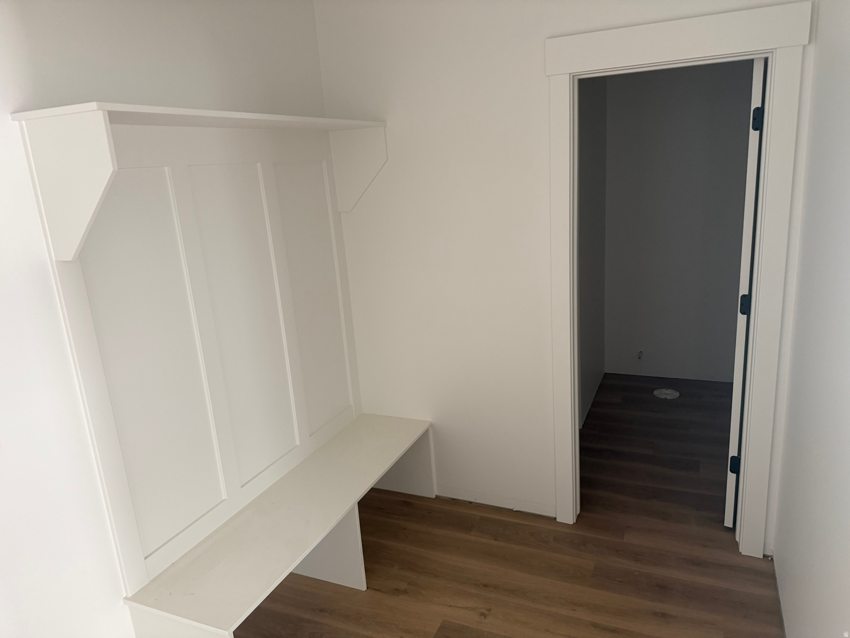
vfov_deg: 56.8
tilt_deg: -12.3
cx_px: 425
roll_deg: +4.3
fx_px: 589
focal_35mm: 24
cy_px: 319
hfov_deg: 71.6
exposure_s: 1/60
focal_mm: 6.76
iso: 250
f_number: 1.78
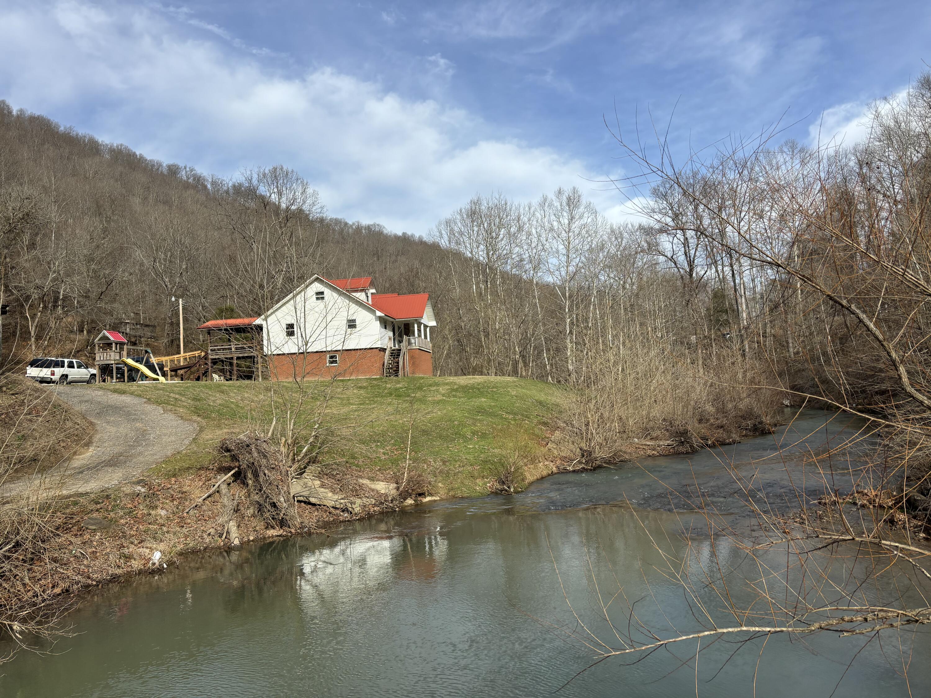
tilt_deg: +3.6
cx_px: 466
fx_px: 699
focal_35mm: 26
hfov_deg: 67.3
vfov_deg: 53.1
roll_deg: +3.1
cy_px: 349
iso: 50
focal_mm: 5.96
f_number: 1.6
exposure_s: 1/3413
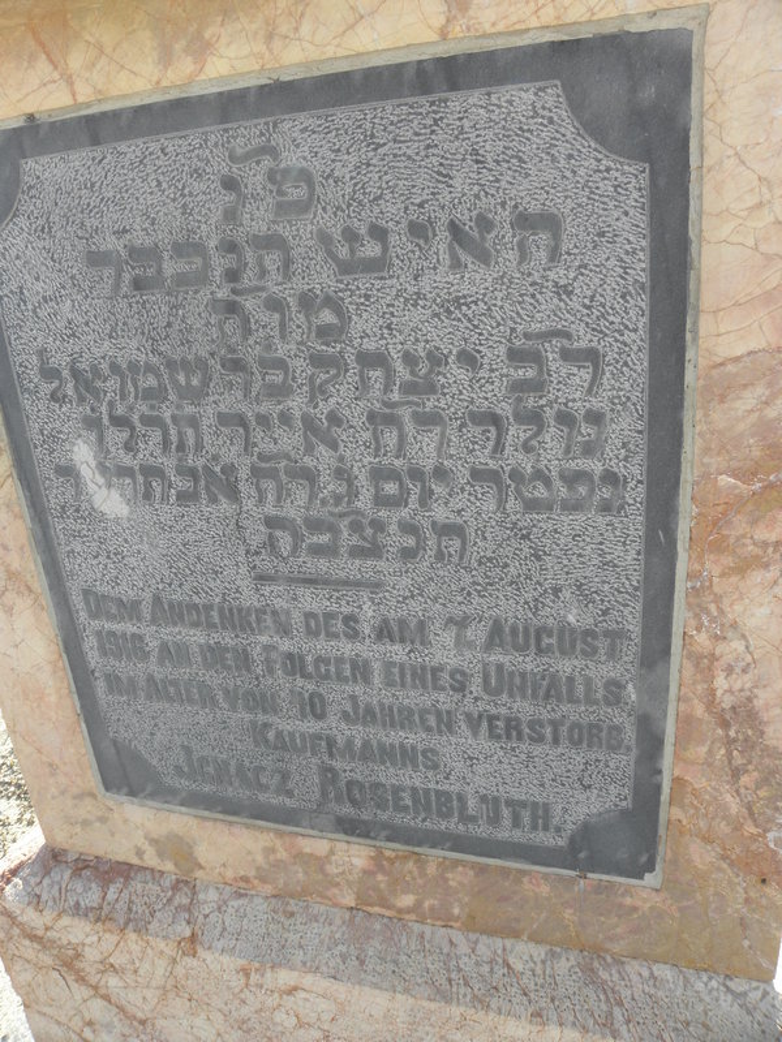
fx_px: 783
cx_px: 391
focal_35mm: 26
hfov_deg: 53.1
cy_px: 521
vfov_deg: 67.3
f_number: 5.6
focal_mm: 4.6
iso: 64
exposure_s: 1/80
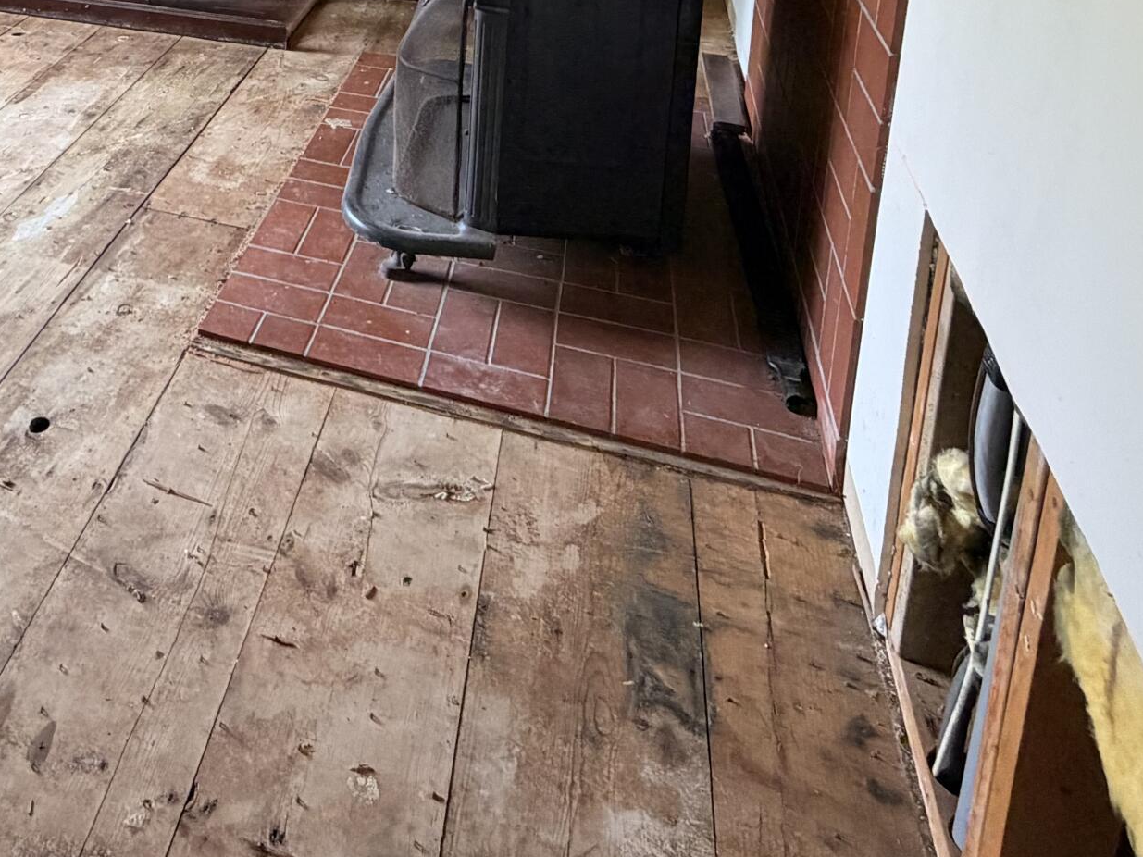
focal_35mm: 34
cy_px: -153
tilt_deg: -11.6
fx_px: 1123
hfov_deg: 48.9
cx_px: 141
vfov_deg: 34.2
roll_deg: +1.6
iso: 250
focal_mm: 2.22
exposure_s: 1/60
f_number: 2.2
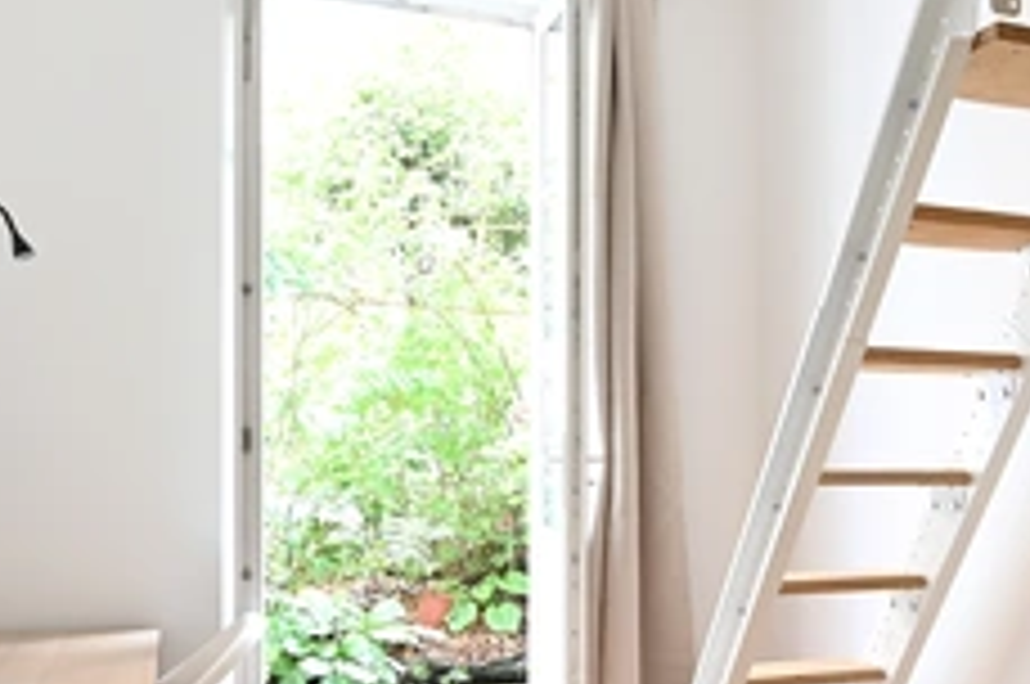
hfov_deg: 45.3
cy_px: 484
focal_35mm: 42
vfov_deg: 31.4
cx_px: 738
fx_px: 1200
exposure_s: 1/1.3
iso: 200
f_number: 11
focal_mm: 16
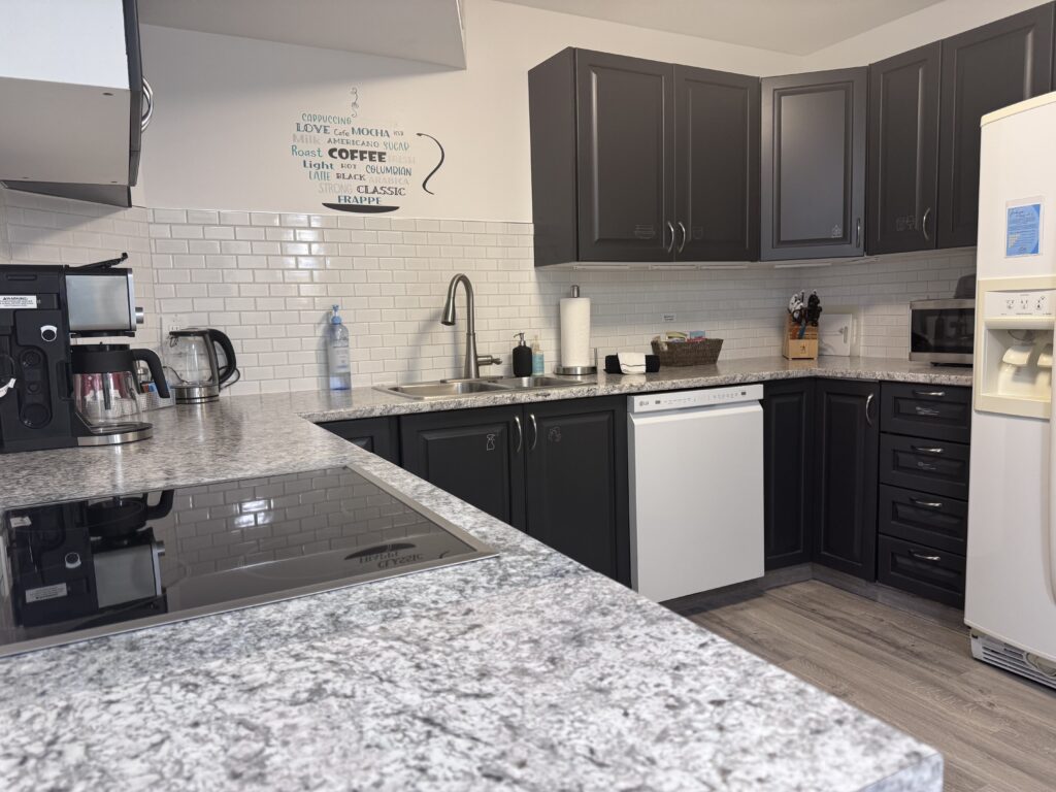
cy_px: 396
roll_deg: +2.0
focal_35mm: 24
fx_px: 732
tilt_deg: -5.8
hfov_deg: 71.6
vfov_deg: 56.8
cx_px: 528
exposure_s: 1/60
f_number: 1.78
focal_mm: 6.76
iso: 160
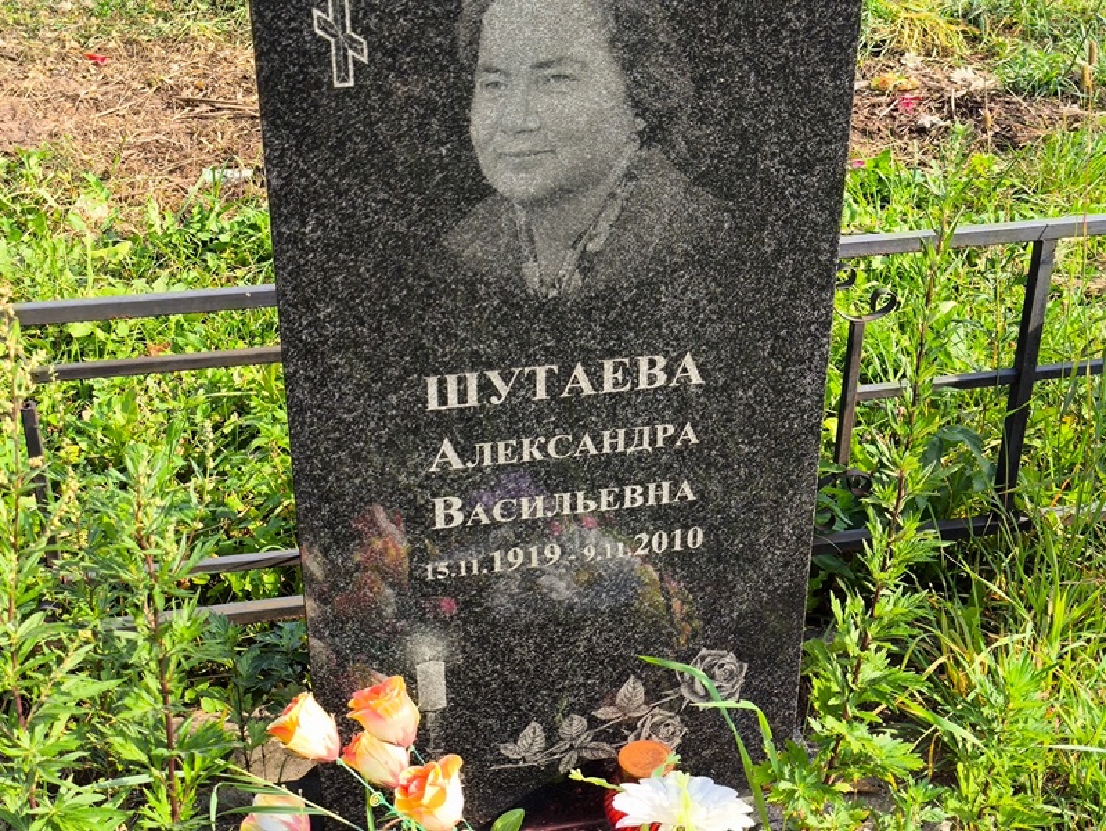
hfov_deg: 38.2
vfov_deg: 29.1
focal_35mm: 50
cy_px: 416
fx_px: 1598
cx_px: 553
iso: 50
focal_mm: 4.71
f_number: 1.7
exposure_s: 1/579
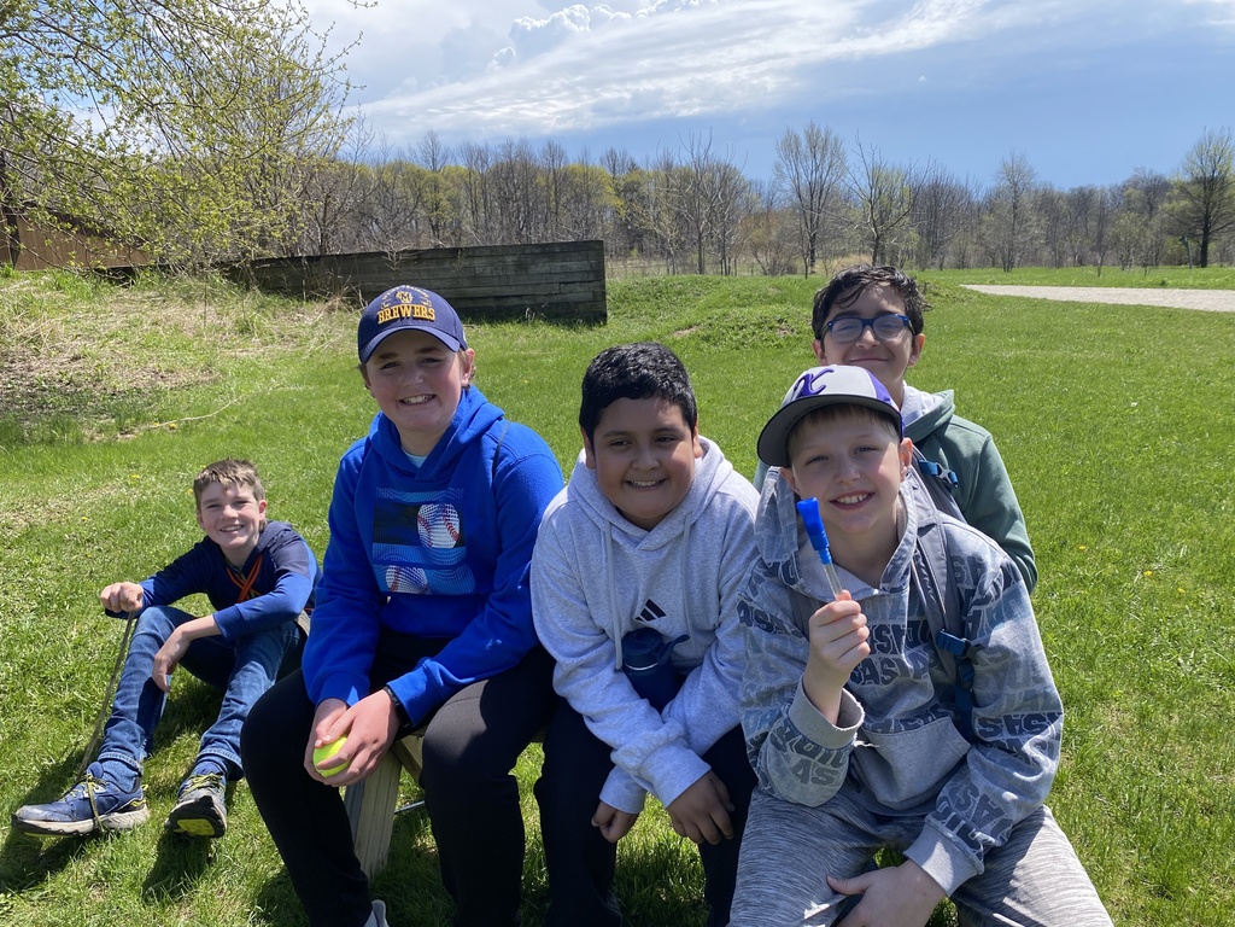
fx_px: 928
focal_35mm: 26
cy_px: 464
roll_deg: +2.3
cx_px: 618
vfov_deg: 53.1
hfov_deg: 67.3
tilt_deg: -14.3
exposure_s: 1/1429
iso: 32
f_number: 1.8
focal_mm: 4.25
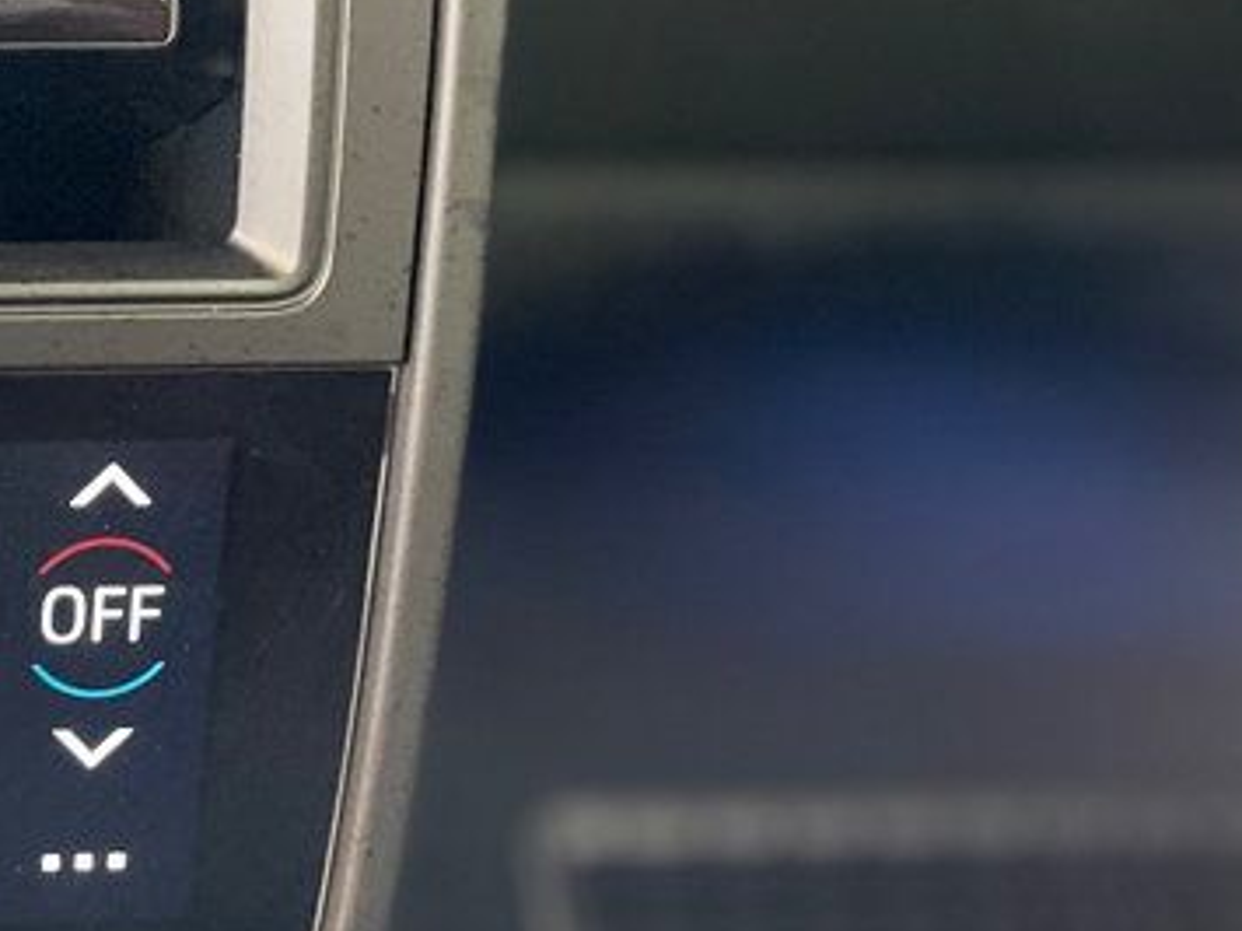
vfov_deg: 19.6
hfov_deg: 22.9
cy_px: 634
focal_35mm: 75
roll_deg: -3.4
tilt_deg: -36.9
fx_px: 2690
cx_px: -399
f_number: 1.6
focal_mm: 4.2
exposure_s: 1/30
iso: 1000
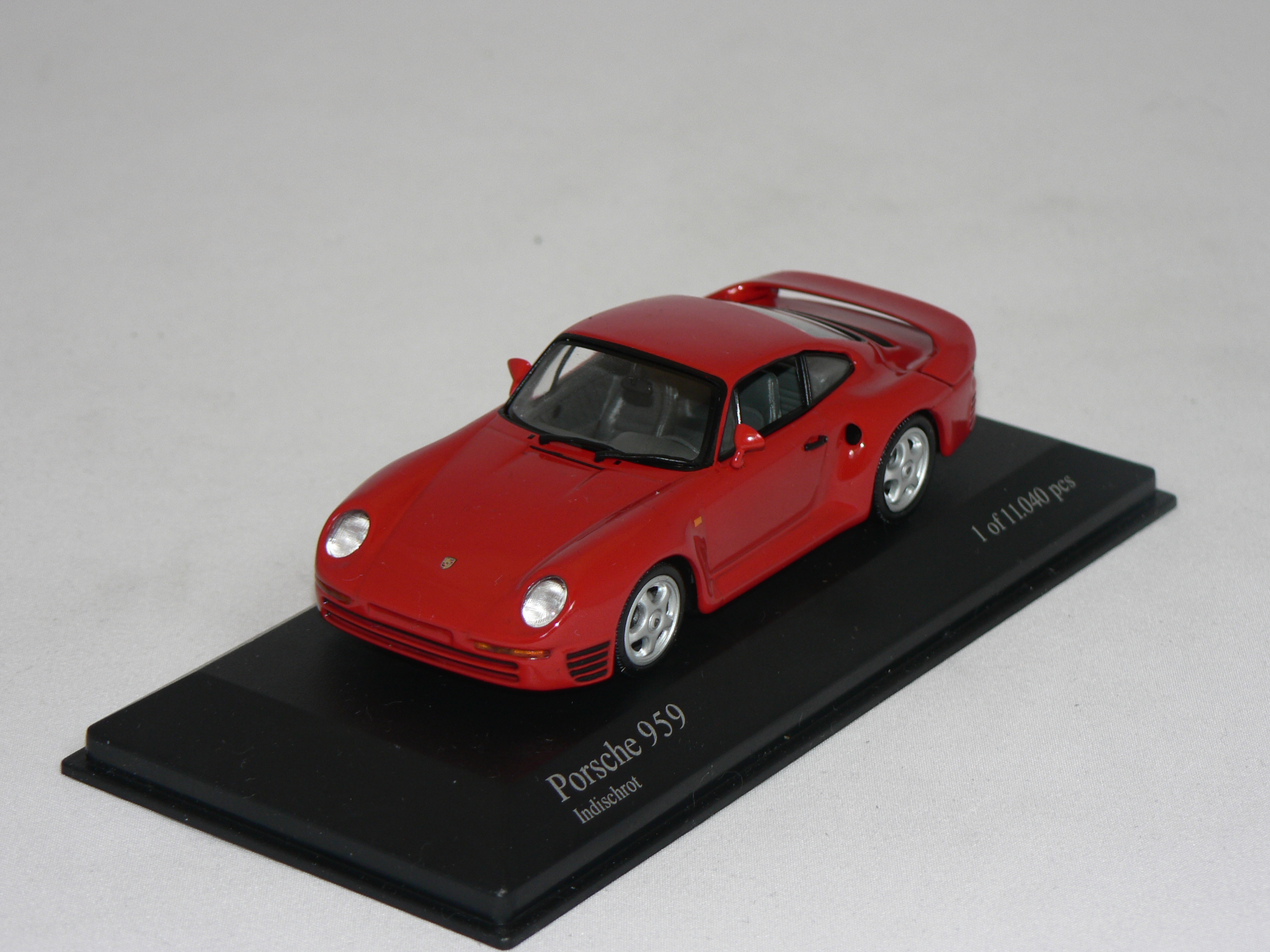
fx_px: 4293
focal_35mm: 117
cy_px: 476
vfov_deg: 12.7
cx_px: 635
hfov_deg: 16.8
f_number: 3.2
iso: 80
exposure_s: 1/60
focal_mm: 19.5
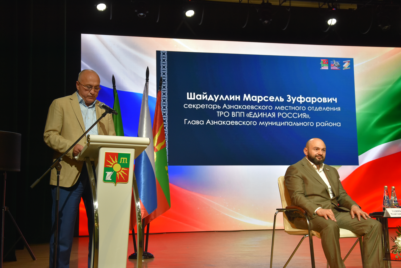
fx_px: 535
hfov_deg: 41.1
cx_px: 200
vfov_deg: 28.1
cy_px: 134
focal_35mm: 48
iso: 800
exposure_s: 1/100
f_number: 5
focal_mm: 32
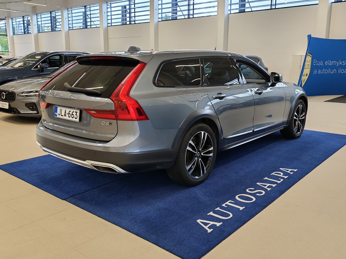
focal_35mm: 33
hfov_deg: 55.4
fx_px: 330
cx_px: 173
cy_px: 130
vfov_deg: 42.9
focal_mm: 6.12
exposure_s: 1/100
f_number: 1.9
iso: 125
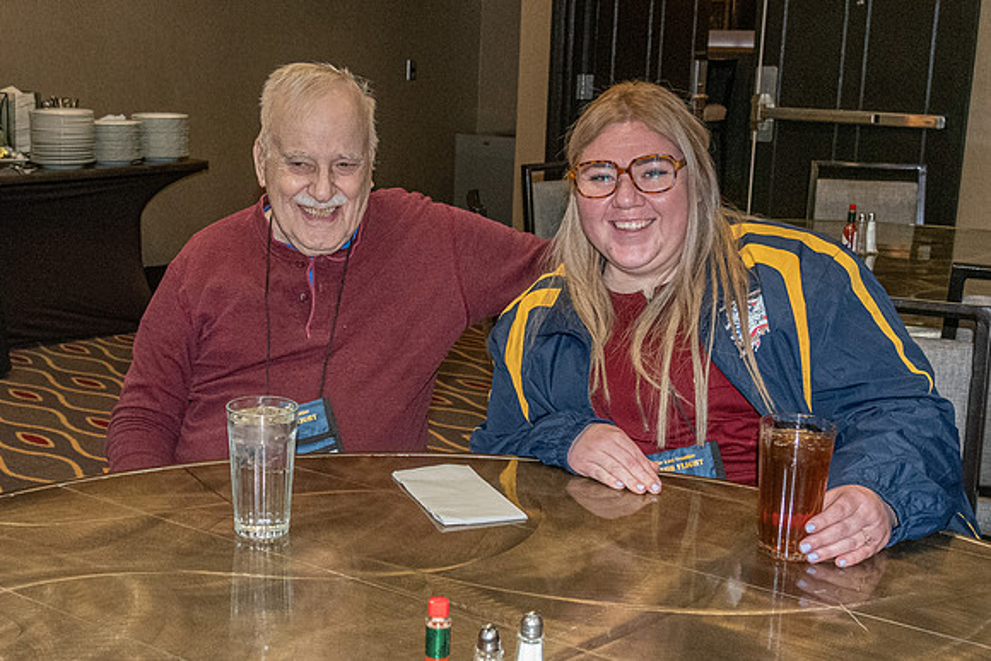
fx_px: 1398
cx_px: 347
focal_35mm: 51
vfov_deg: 26.6
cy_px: 332
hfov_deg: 38.7
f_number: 6.3
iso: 6400
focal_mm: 30
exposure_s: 1/125
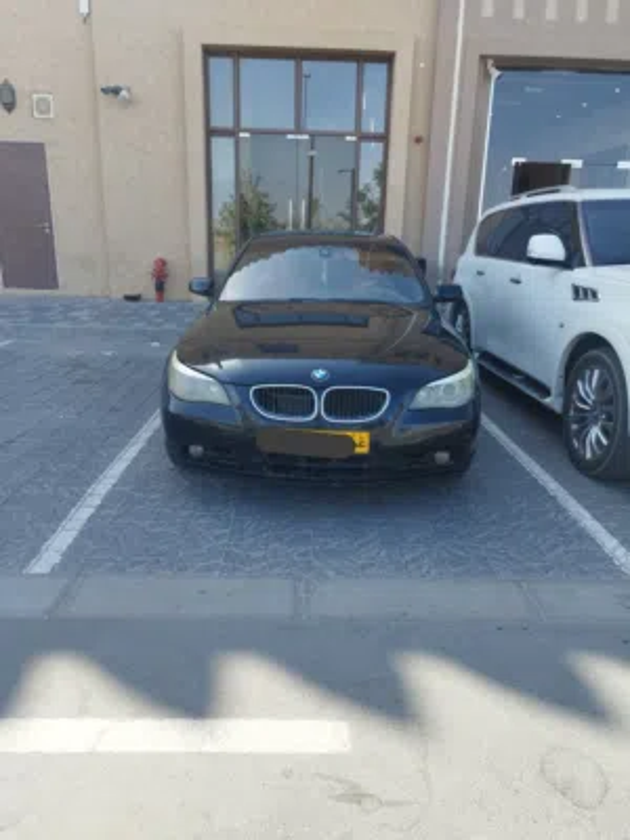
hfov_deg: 54.9
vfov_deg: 69.4
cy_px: 420
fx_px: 607
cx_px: 315
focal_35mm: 25
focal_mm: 5.95
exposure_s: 1/324
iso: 50
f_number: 1.89
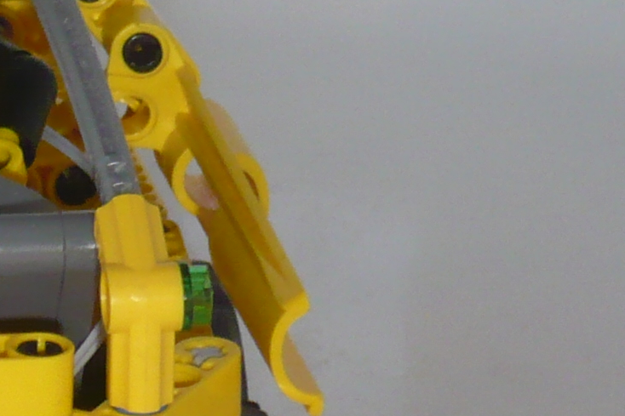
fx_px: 7272
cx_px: -284
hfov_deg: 4.9
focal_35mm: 419
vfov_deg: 3.3
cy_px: 183
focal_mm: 17.4
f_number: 5
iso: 200
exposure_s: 1/8
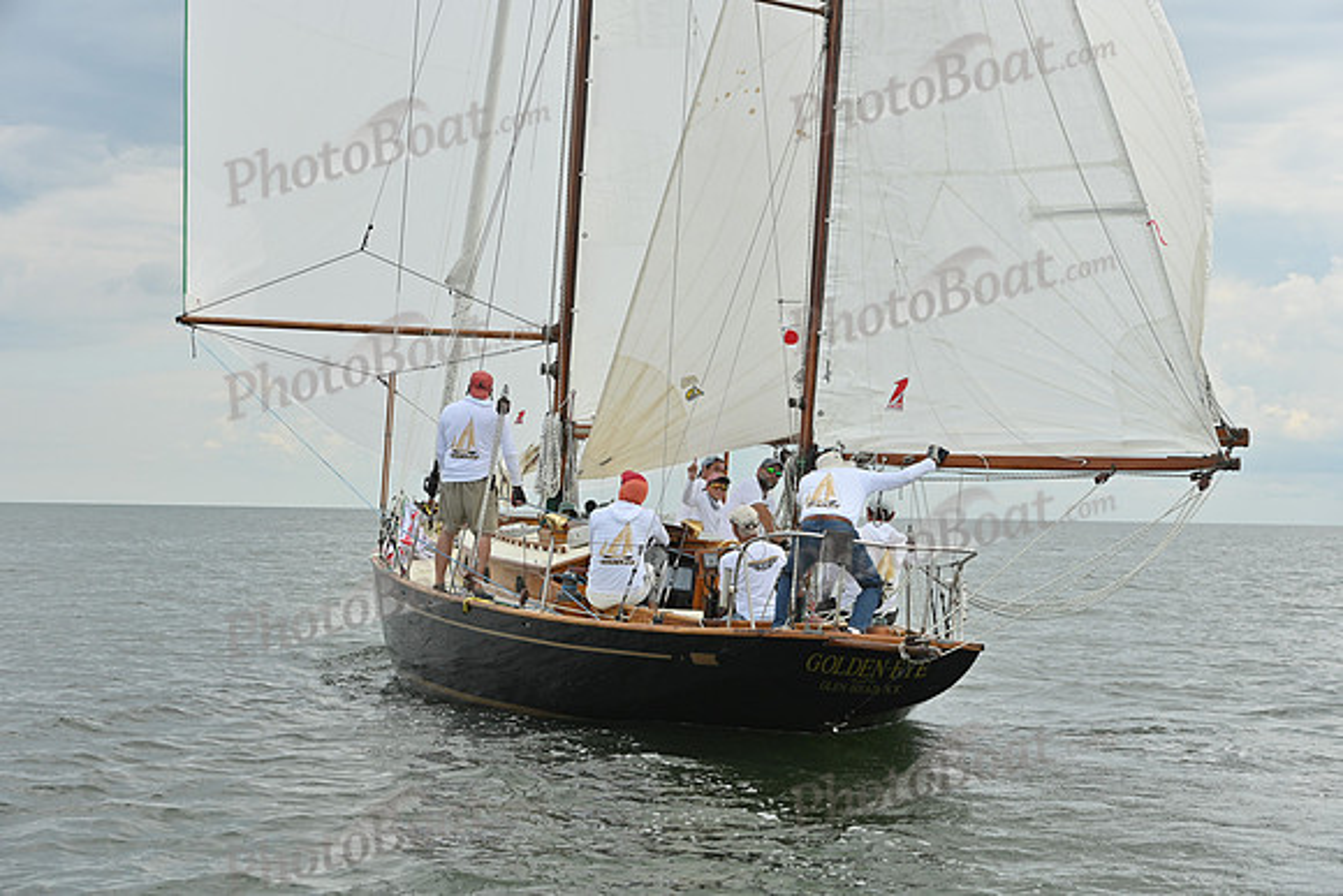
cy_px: 448
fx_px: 2612
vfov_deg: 19.5
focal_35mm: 70
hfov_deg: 28.8
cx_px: 672
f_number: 7.1
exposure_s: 1/1250
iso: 320
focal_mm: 70
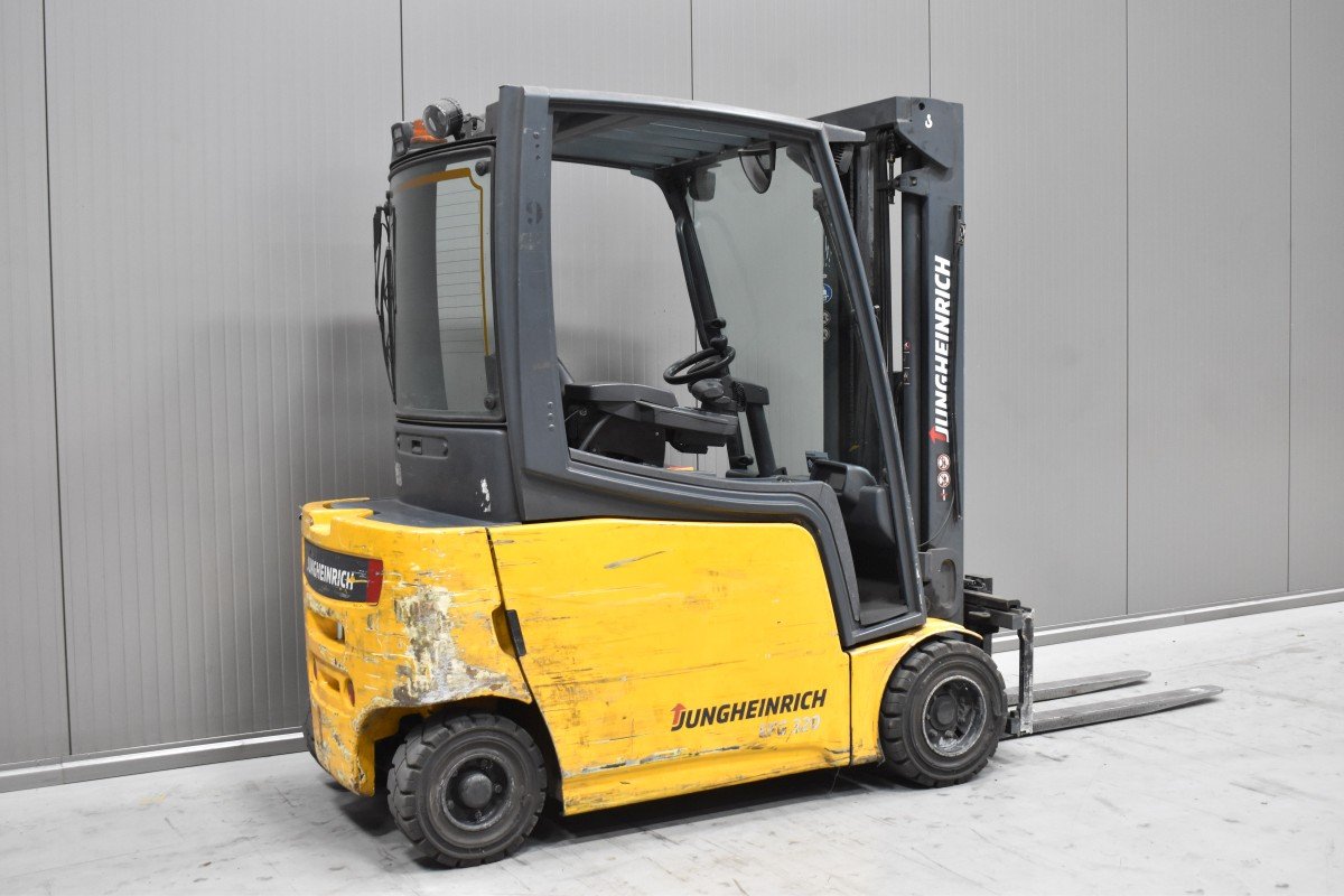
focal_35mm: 40
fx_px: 1512
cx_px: 672
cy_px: 448
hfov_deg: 47.9
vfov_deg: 33.0
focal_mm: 27
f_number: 5
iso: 1600
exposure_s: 1/25
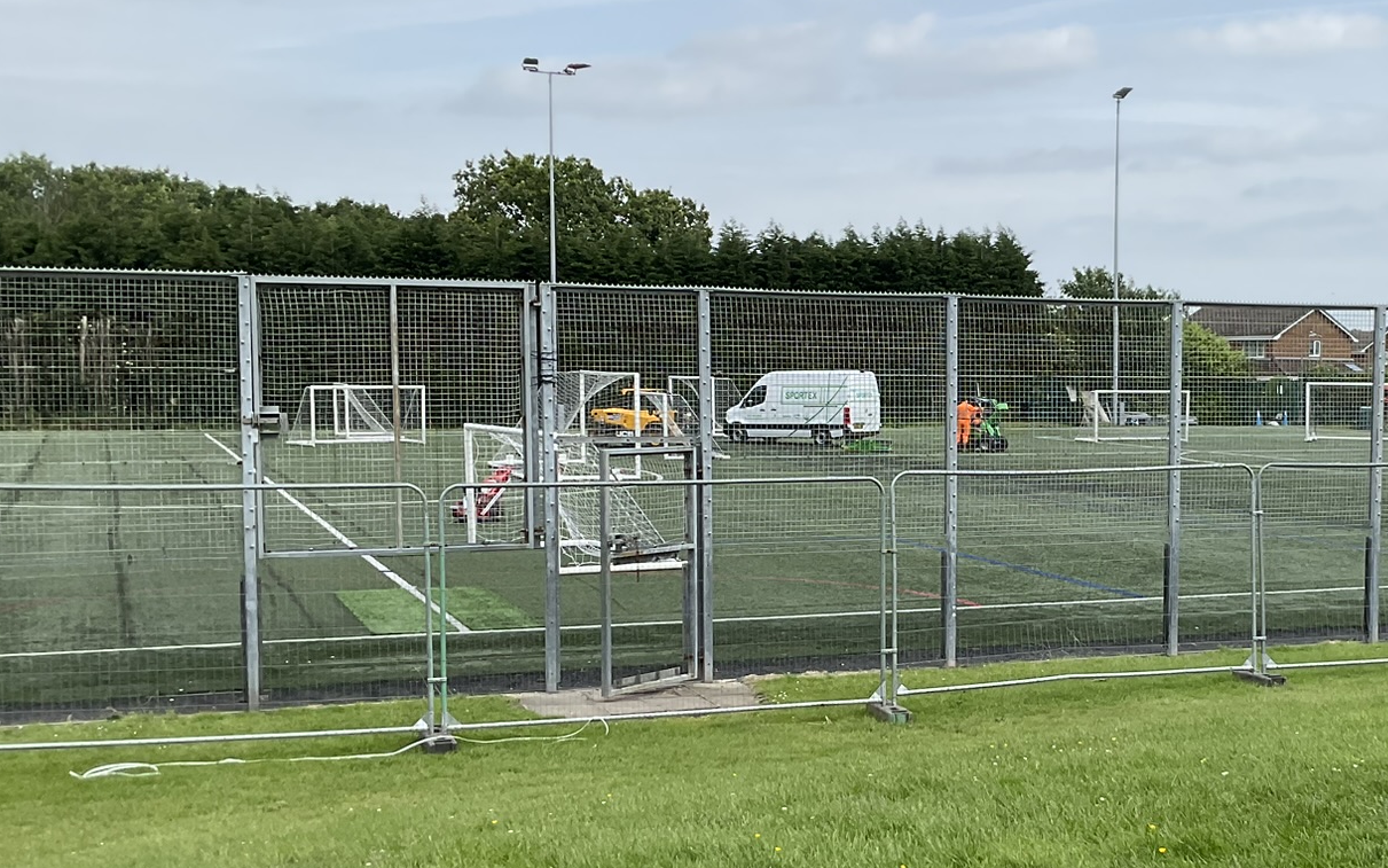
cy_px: 534
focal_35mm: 52
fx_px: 1967
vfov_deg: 24.8
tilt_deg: -4.3
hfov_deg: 38.1
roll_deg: +0.0
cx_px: 1005
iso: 16
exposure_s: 1/1730
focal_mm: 3
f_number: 1.8
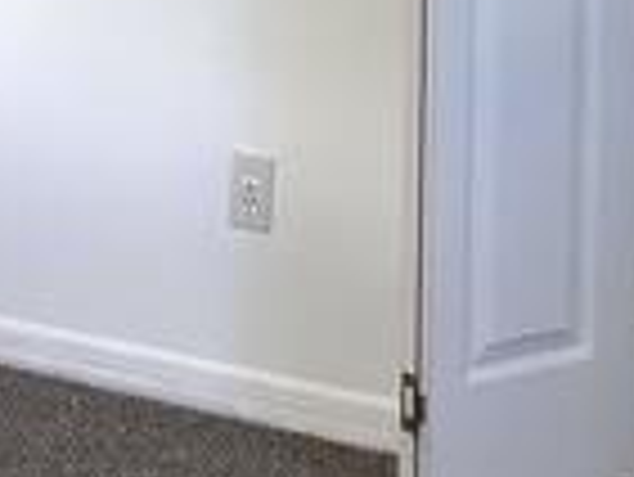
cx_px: 450
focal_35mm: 141
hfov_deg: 13.9
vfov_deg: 10.0
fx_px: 2585
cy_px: -360
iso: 80
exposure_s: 1/60
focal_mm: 3.3
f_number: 2.4
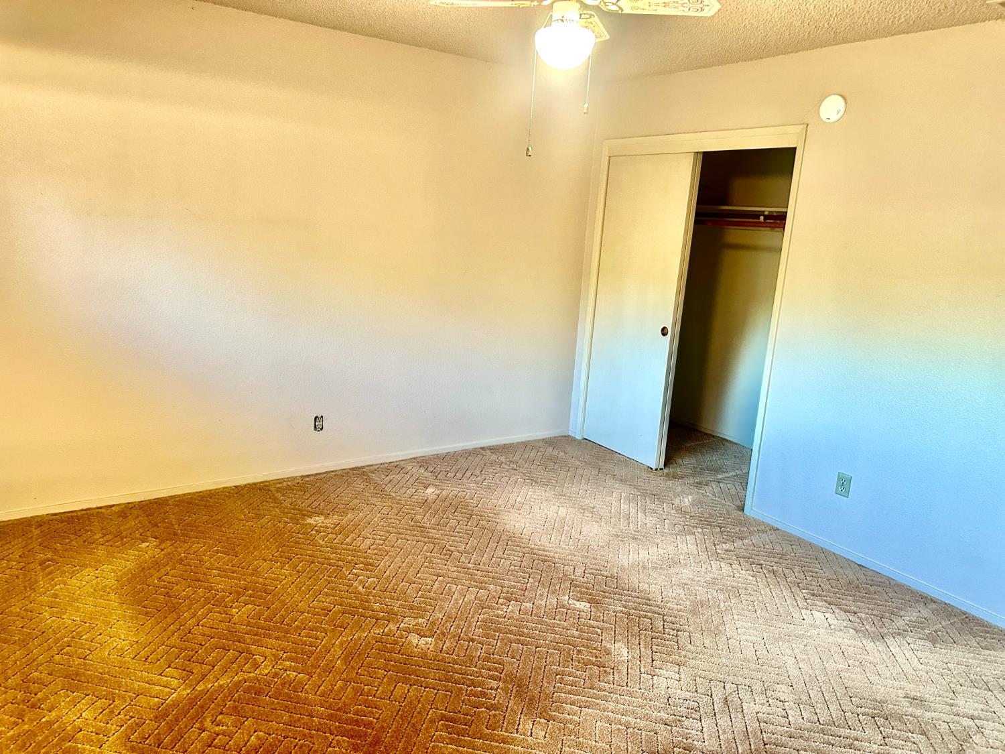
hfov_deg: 71.6
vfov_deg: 56.8
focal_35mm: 24
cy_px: 377
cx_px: 502
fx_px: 697
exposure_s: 1/60
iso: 500
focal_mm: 6.86
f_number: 1.78
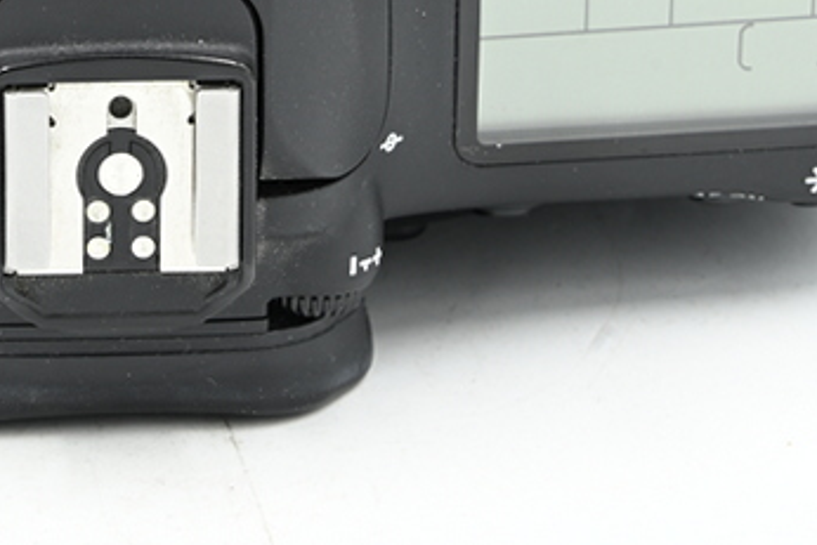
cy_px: -103
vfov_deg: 6.8
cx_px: 255
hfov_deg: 10.2
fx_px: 4586
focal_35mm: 202
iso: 200
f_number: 14
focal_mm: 75
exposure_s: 1/15
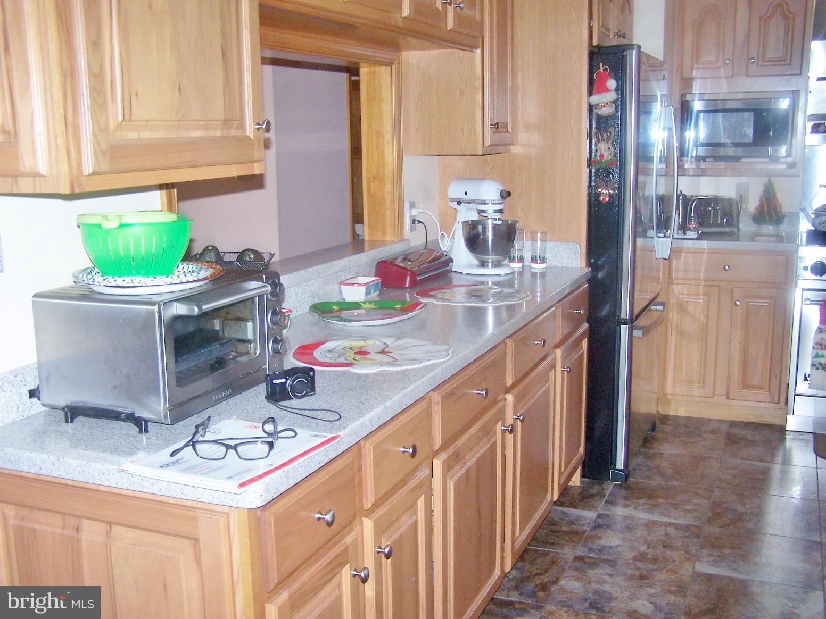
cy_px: 310
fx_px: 907
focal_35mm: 38
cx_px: 413
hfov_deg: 49.0
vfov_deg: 37.7
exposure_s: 1/60
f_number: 2.8
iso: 140
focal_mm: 6.3
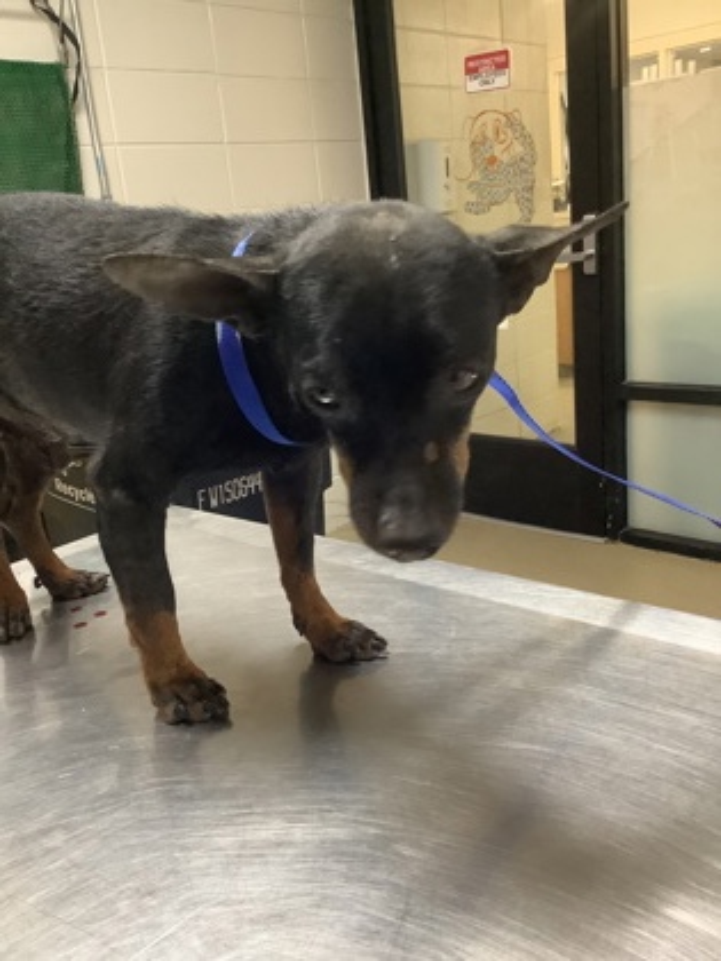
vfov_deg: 58.4
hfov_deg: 45.4
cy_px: 480
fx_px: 861
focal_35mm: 31
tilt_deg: -16.5
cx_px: 360
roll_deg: +6.1
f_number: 2.4
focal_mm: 3.3
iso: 400
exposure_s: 1/40
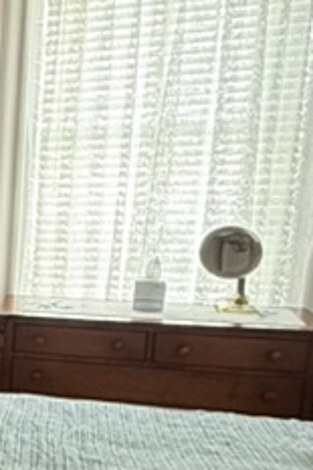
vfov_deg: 31.1
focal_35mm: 64
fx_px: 836
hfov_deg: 14.9
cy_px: 323
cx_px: -398
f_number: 2.2
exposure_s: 1/60
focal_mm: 2.22
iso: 320
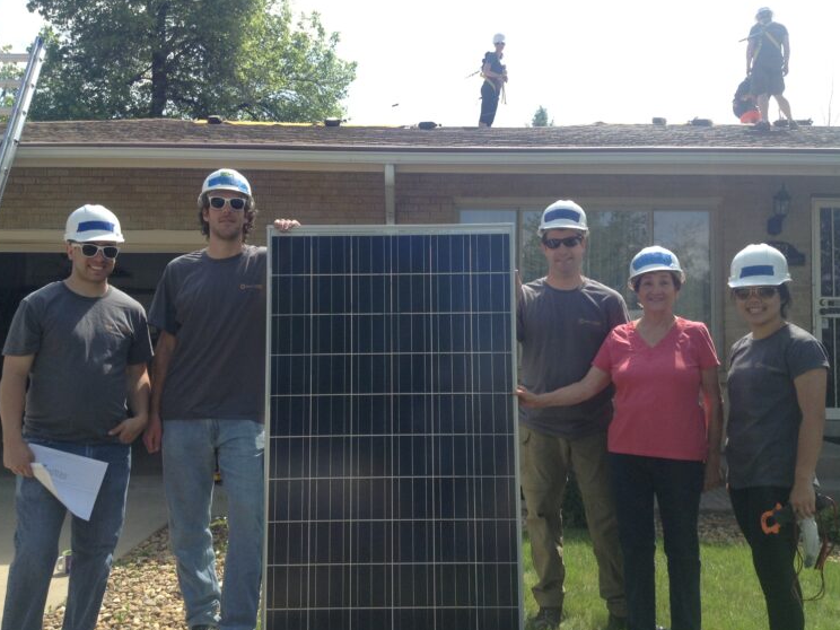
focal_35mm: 34
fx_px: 825
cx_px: 419
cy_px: 320
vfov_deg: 41.8
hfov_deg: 54.0
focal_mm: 3.3
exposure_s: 1/604
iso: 32
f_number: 2.4
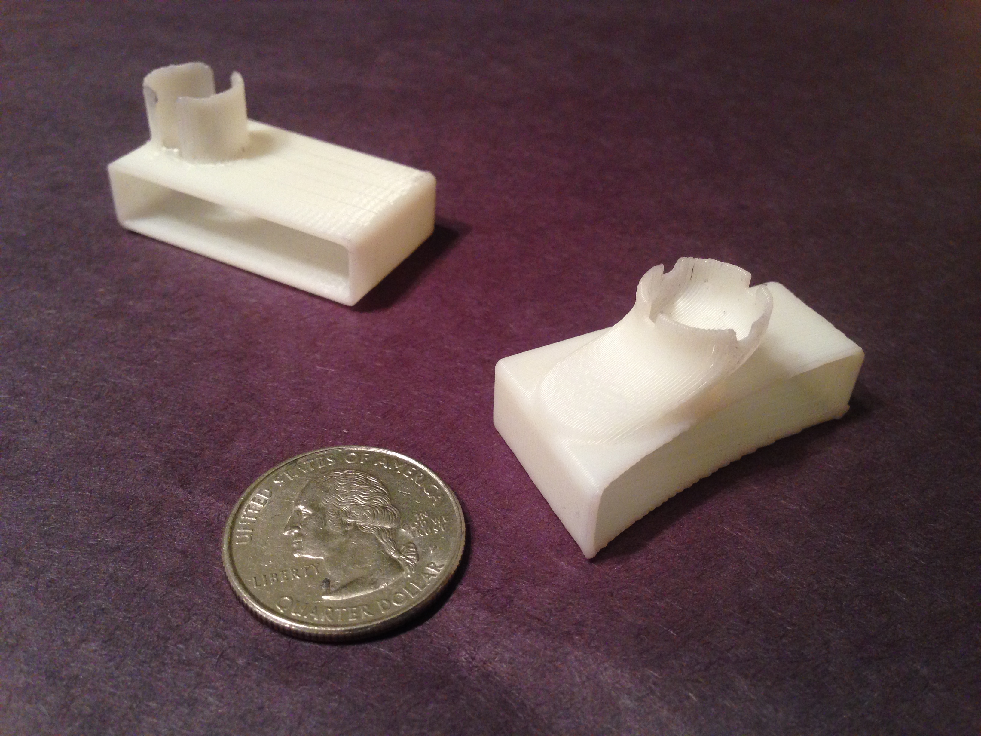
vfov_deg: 42.9
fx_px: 935
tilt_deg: -38.7
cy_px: 368
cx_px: 490
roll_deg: -2.2
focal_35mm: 33
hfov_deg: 55.4
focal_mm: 4.12
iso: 200
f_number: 2.4
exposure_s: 1/20
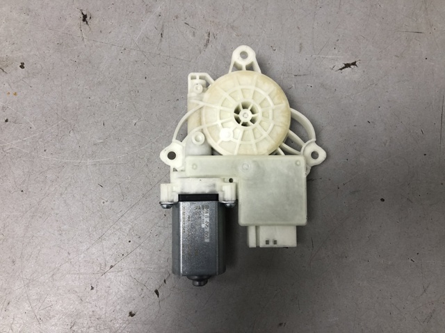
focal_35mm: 28
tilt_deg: -78.7
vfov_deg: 49.7
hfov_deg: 63.4
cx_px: 222
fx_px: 360
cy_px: 166
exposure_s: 1/33
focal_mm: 4
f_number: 1.8
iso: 32
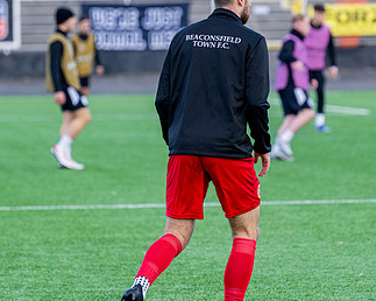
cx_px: 181
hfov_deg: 4.7
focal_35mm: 412
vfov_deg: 3.8
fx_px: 4582
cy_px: 128
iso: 1000
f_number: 4
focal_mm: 210
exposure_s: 1/1000
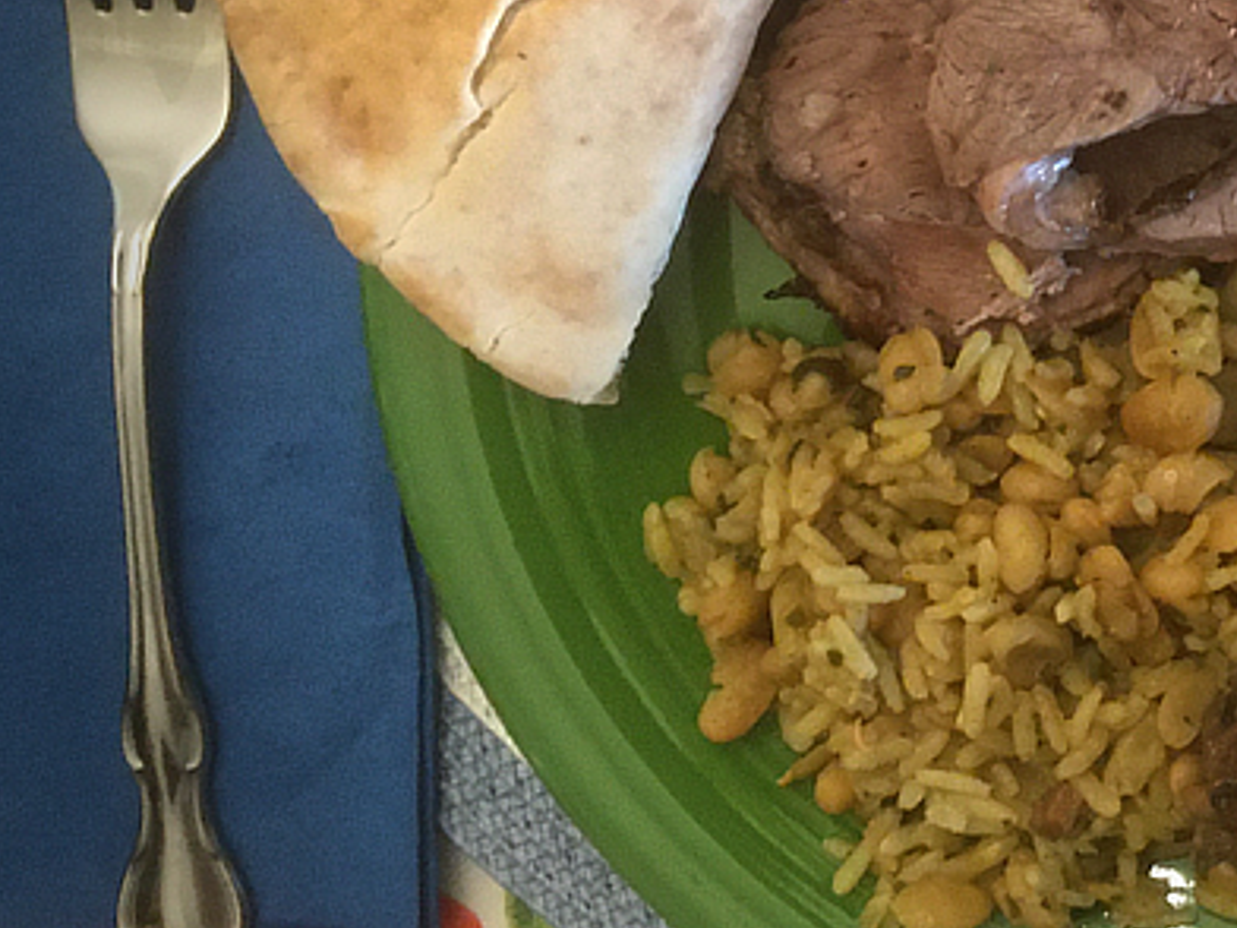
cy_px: 208
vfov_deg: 20.5
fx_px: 2537
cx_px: 1360
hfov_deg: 25.4
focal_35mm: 71
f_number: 2.2
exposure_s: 1/20
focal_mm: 4.2
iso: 200
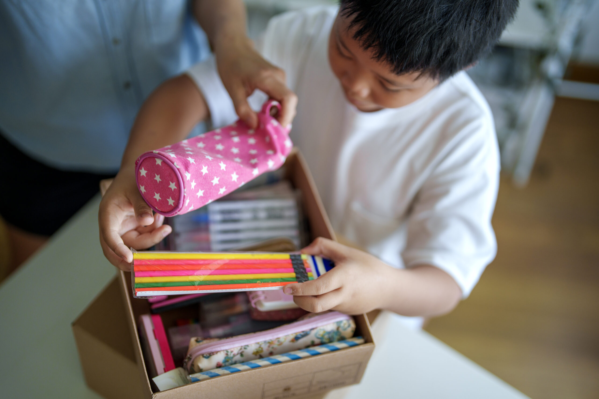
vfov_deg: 27.0
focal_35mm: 50
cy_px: 200
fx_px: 832
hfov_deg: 39.6
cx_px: 300
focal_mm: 50
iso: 250
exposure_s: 1/250
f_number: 1.2
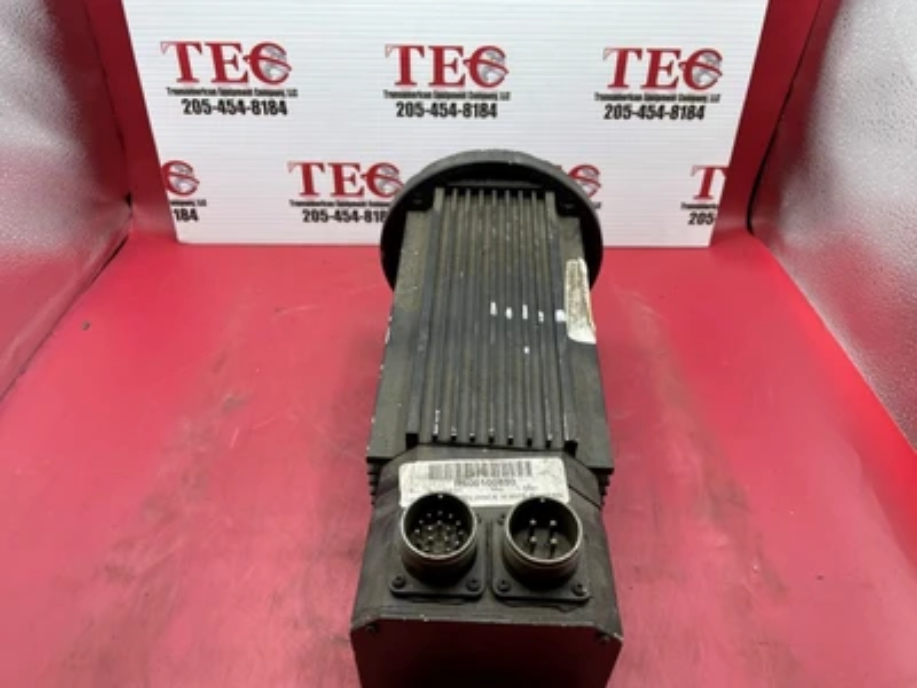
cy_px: 344
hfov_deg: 67.3
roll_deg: +0.5
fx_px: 689
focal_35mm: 26
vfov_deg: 53.1
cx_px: 458
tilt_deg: -38.3
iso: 32
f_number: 1.6
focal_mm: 4.2
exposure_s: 1/363
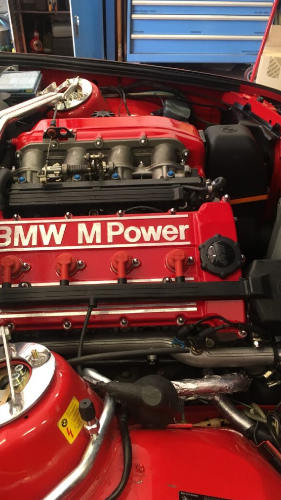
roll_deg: -1.2
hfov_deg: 36.6
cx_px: 124
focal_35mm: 32
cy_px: 252
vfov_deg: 61.0
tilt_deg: -41.4
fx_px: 424
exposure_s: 1/30
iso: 40
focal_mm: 4.15
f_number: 2.2
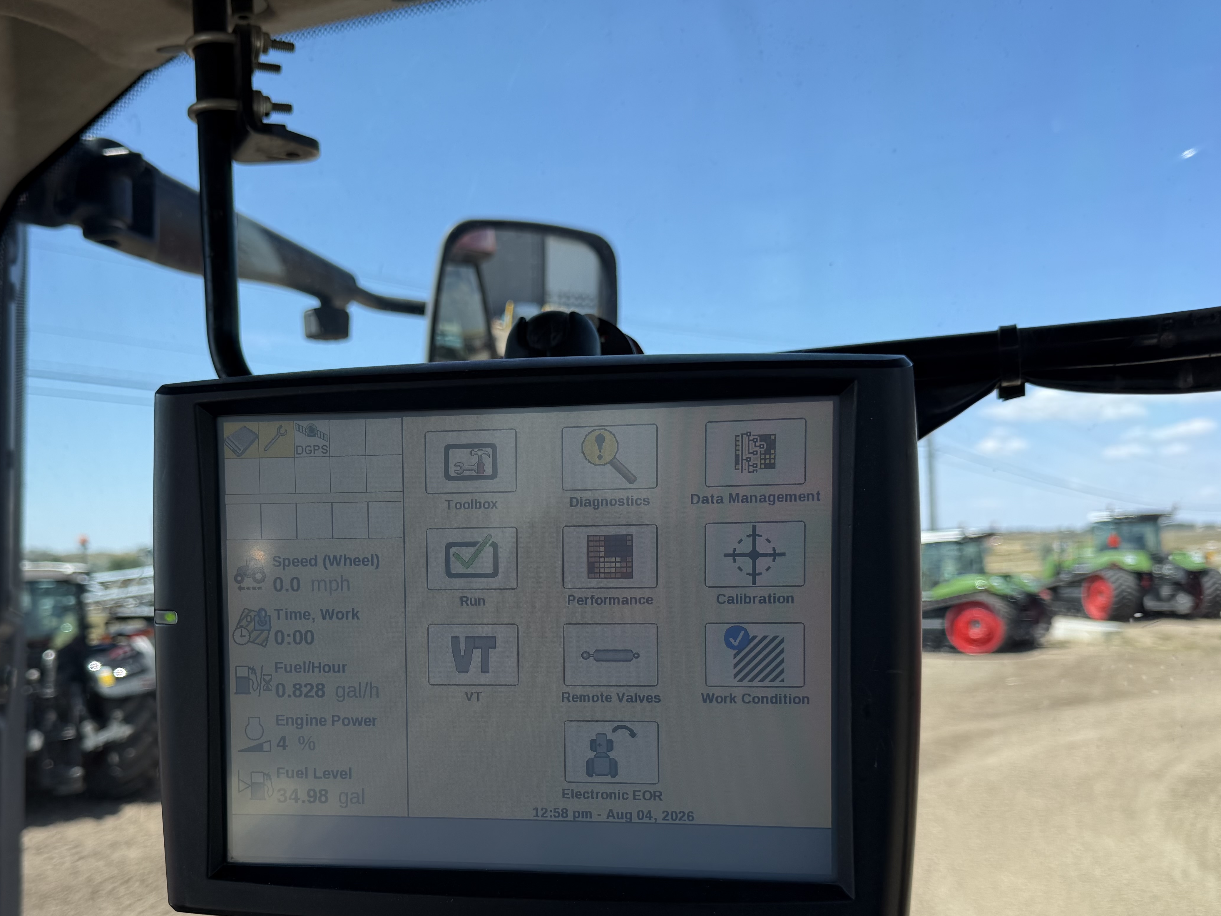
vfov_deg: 42.4
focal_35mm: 33
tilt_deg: -3.8
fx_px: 1164
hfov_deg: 54.7
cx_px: 459
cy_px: 609
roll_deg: +1.3
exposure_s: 1/1812
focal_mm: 6.76
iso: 80
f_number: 1.78
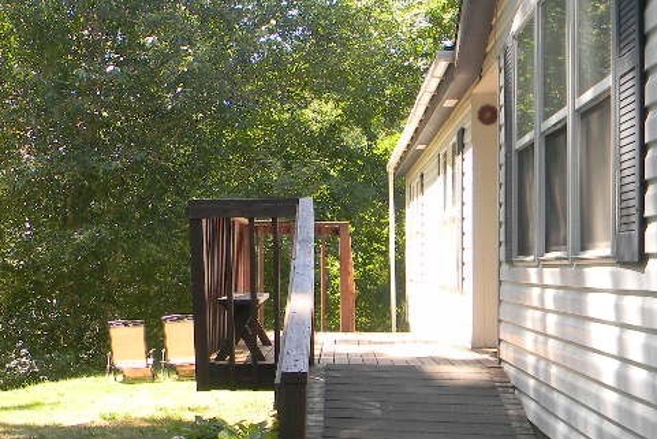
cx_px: 176
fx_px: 1132
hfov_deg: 31.9
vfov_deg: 21.9
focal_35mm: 62
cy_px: 228
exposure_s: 1/88.8
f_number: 3.5
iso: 80
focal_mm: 5
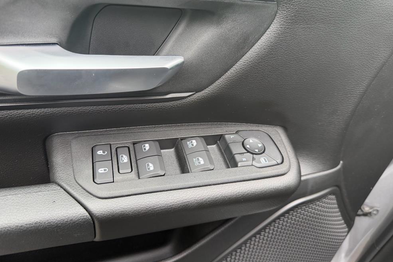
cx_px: 192
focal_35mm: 26
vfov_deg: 49.4
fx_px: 284
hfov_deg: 69.4
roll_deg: -9.8
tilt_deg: -35.3
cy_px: 114
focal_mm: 6.76
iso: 160
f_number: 1.78
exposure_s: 1/213
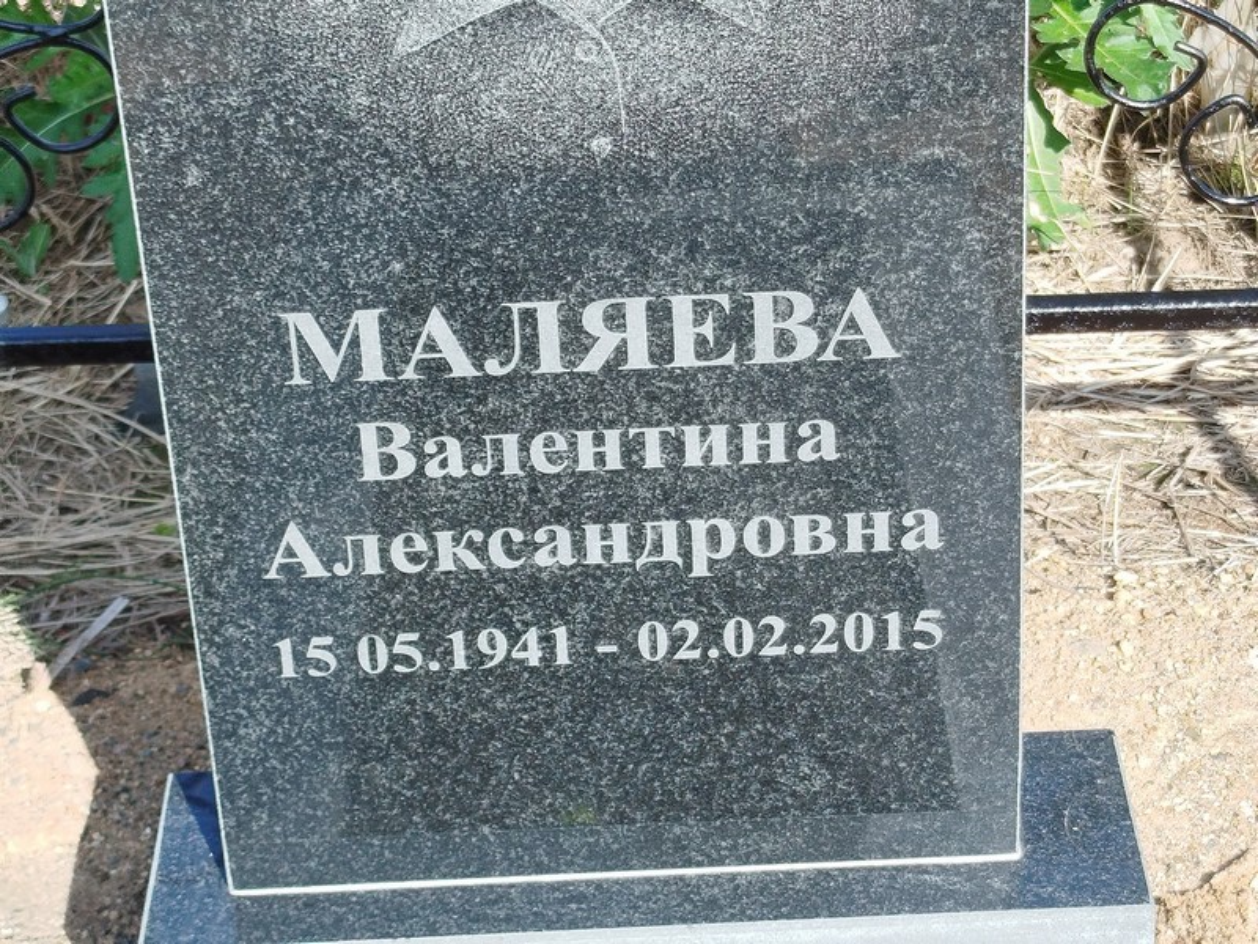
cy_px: 472
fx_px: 1127
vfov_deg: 45.4
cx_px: 629
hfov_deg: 58.4
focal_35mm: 31
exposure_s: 1/266
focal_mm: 5.31
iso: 50
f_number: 1.7
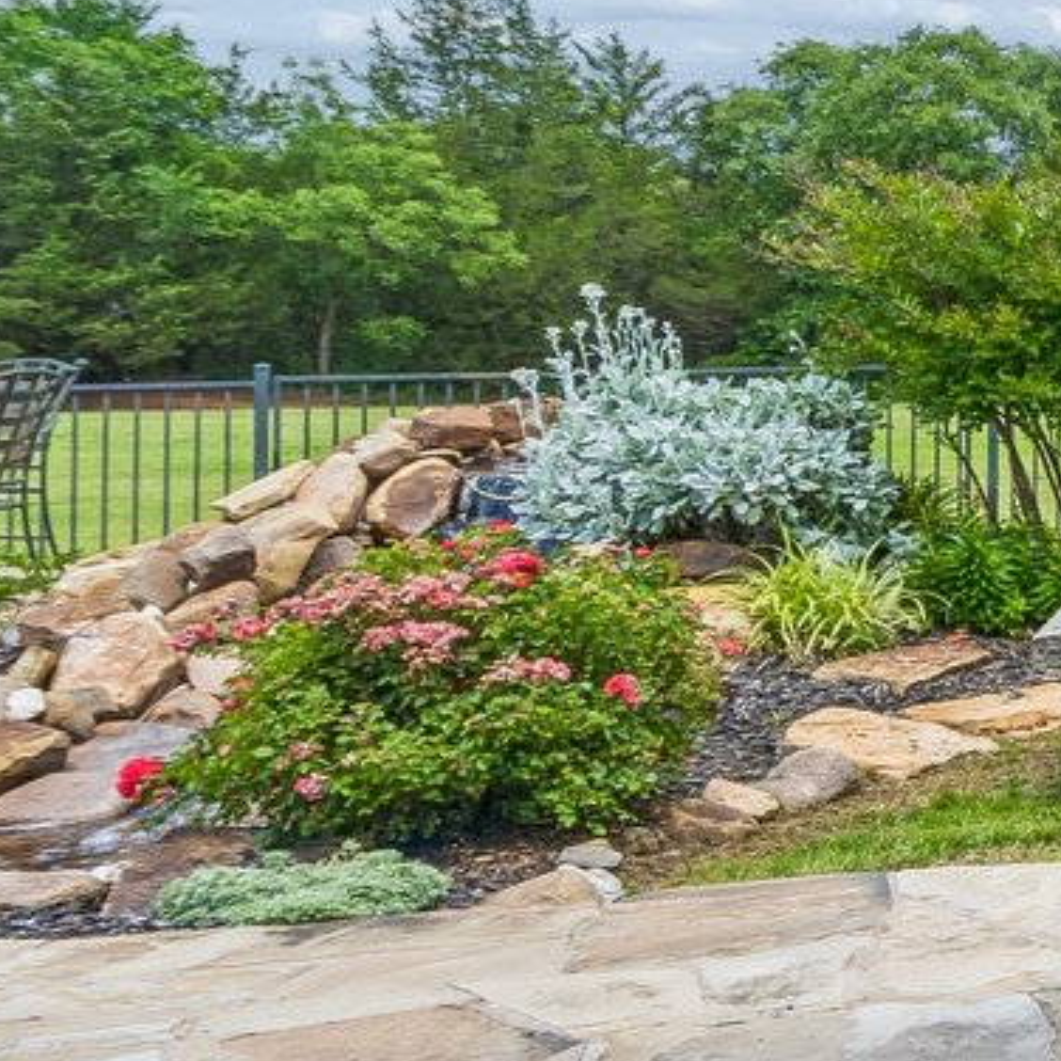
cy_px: 233
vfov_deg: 23.1
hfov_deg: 15.9
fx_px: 2566
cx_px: 2331
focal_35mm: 74
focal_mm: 16
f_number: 8
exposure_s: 1/320
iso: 200
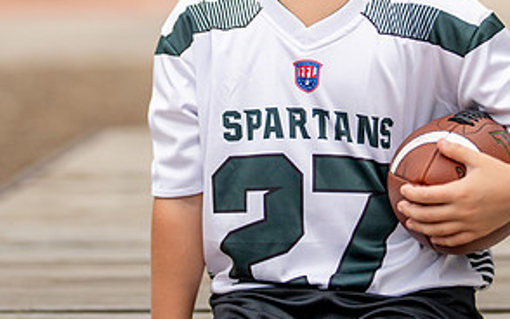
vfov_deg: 10.7
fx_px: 1682
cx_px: 323
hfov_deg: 17.2
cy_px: -1
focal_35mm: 121
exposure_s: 1/2500
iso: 400
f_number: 1.2
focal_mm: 50
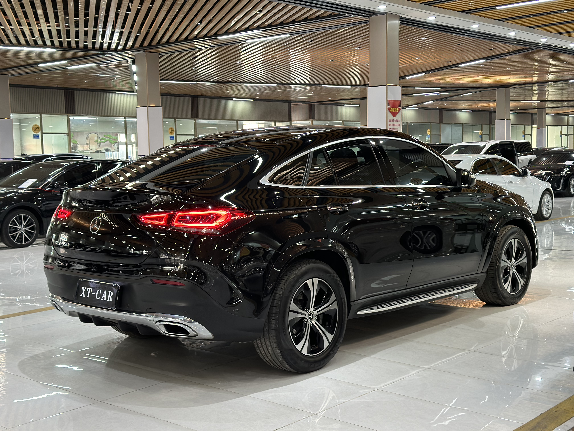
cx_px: 287
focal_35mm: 48
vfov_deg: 30.3
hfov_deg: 39.7
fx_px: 796
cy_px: 216
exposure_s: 1/50
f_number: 1.78
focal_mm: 6.86
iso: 160
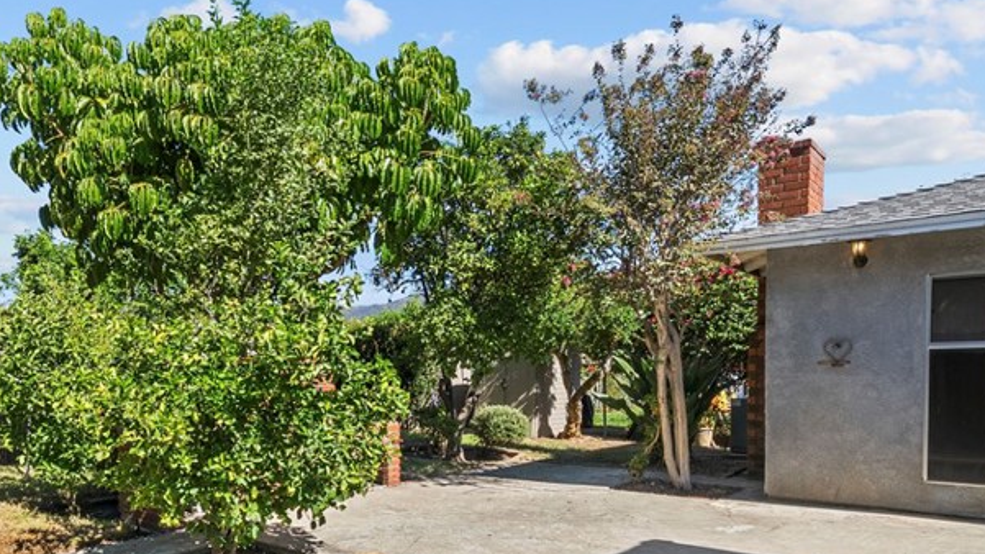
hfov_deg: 72.1
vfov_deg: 44.9
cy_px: 391
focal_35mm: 25
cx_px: 339
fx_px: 653
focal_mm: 14
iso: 100
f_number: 9
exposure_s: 1/125
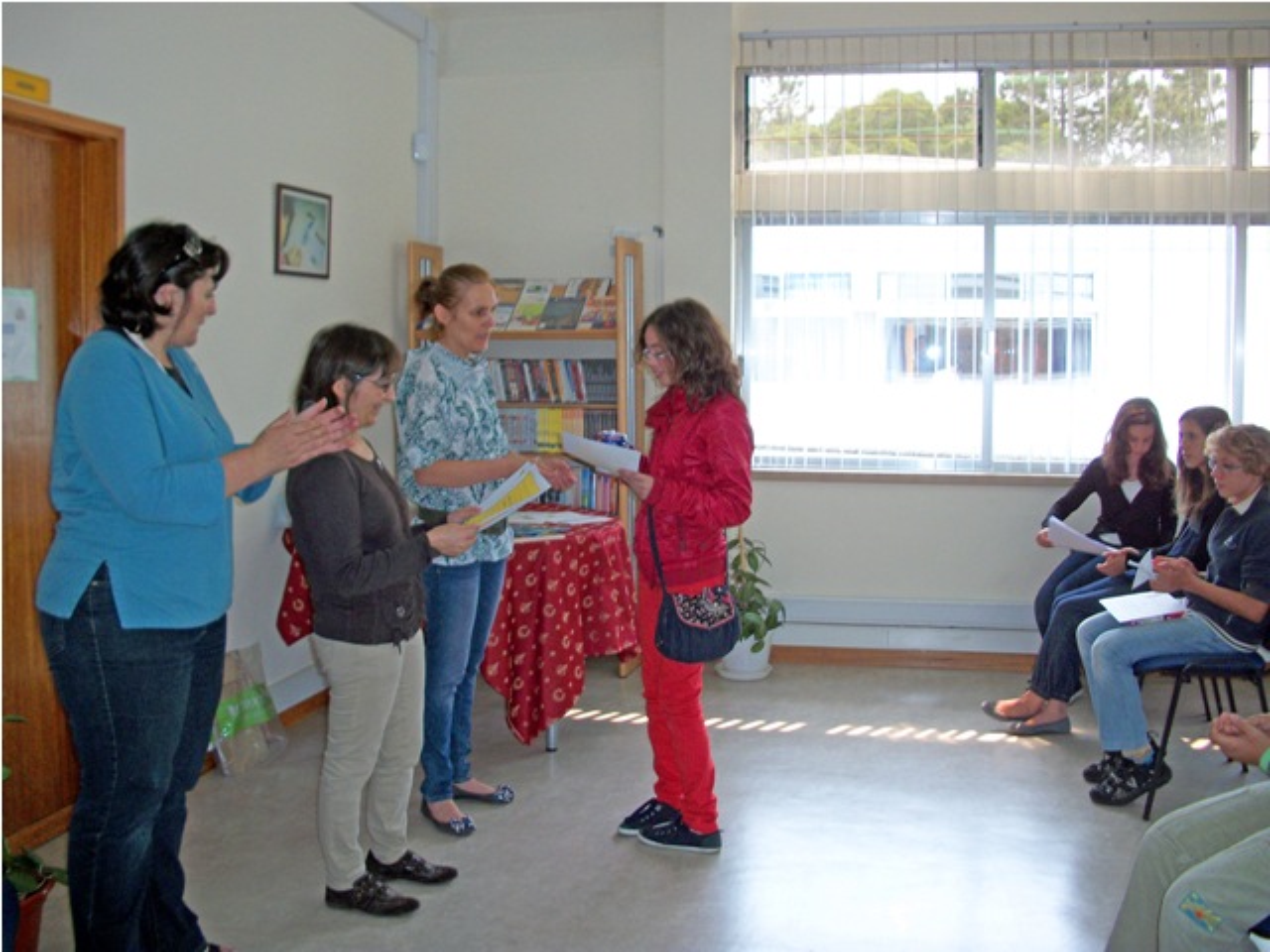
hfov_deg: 52.6
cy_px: 476
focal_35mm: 35
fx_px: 1284
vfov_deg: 40.7
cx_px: 635
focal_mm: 6.3
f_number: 3.1
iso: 80
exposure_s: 1/125
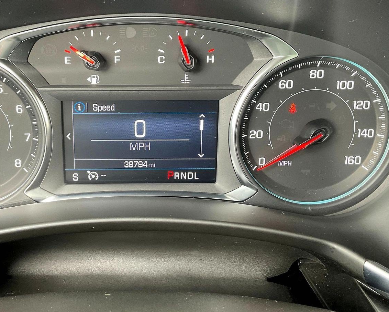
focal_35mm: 40
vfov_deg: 37.2
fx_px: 461
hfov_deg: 45.3
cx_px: 140
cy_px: 122
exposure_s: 1/60
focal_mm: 3
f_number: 1.8
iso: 160
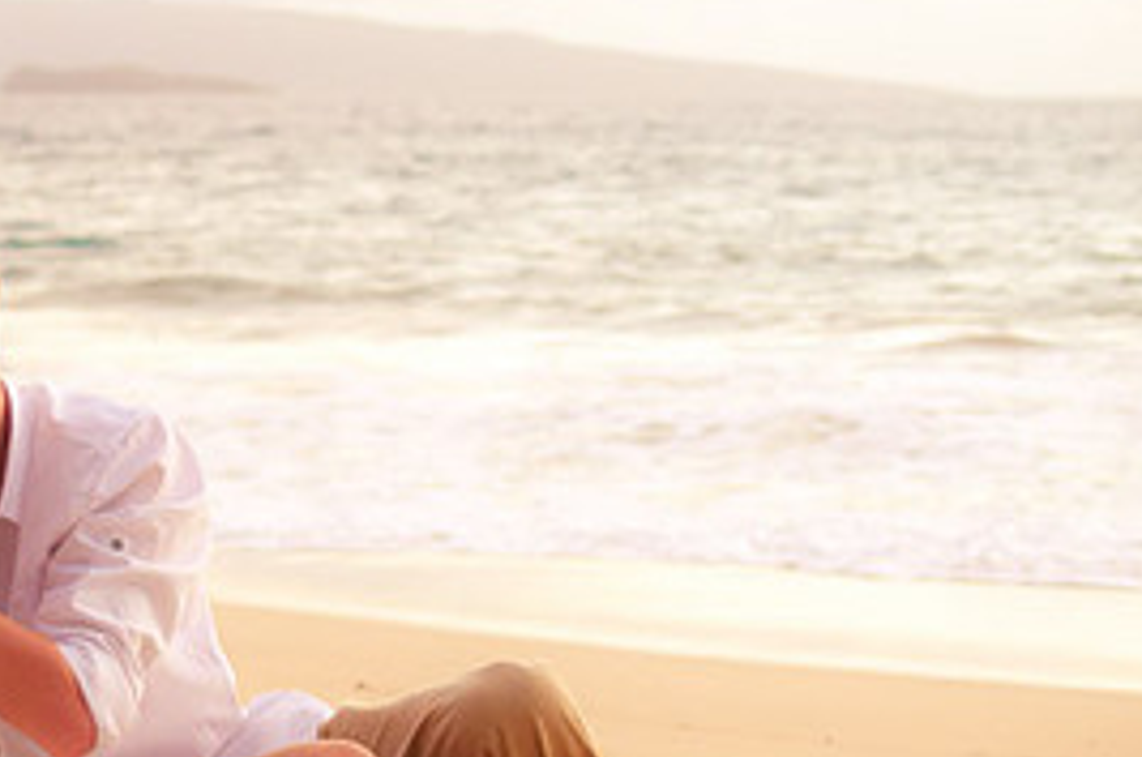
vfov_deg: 10.0
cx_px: 269
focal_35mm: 137
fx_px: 4338
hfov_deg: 14.9
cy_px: 383
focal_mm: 42
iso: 1250
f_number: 2.8
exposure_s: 1/100
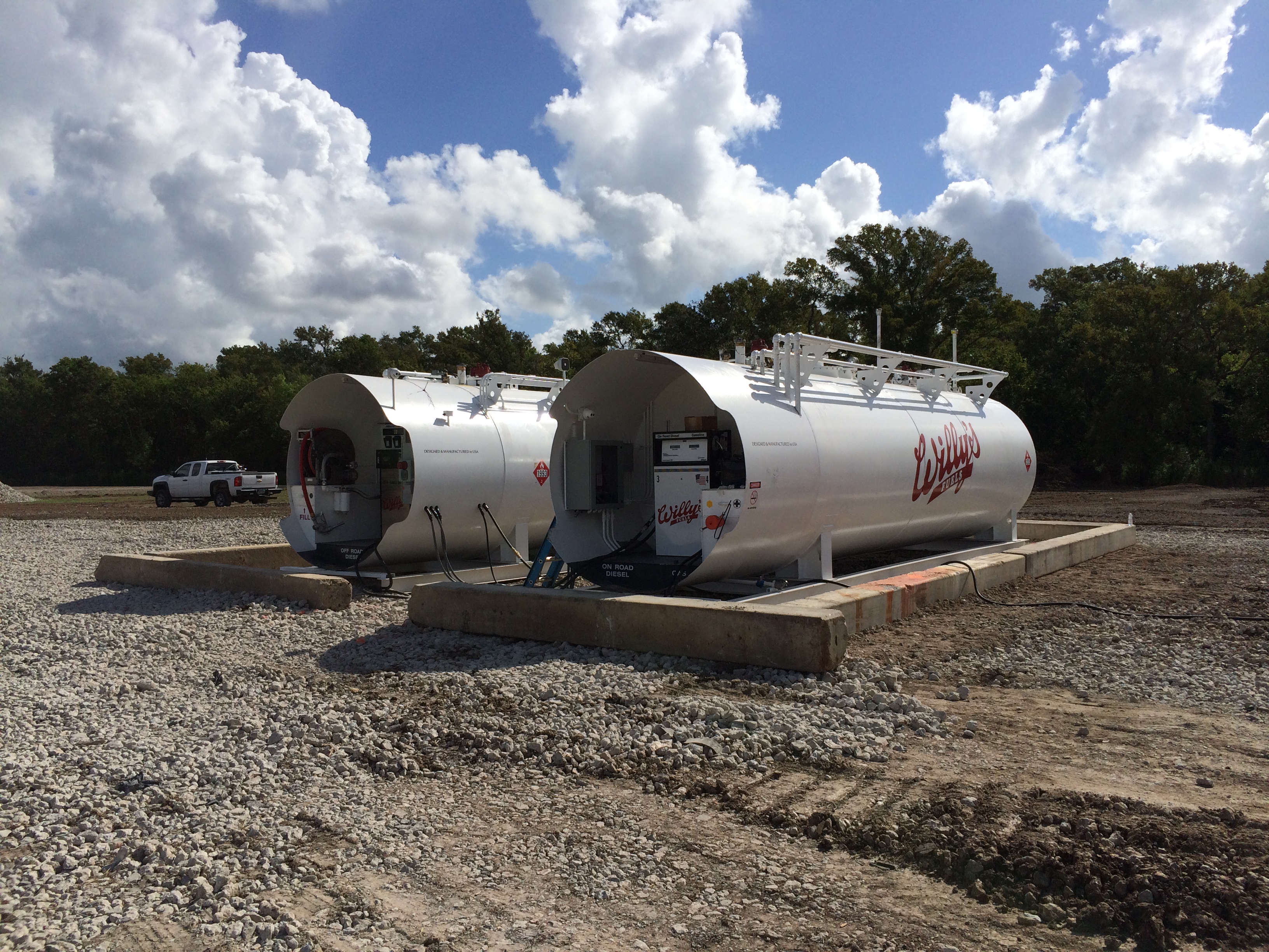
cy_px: 476
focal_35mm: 30
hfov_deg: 60.0
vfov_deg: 46.8
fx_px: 1100
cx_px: 634
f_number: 2.2
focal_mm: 4.12
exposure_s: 1/5882
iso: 40
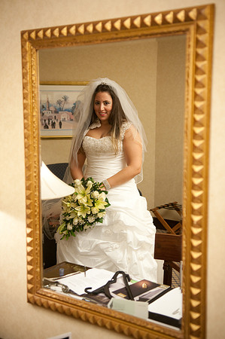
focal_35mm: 48
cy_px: 170
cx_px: 112
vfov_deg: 41.2
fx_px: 451
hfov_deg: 28.0
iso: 400
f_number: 2.8
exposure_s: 1/100
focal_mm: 32
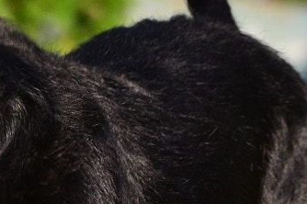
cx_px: 203
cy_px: 270
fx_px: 6435
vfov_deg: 1.8
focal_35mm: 755
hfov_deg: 2.7
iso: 450
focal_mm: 105
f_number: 5.6
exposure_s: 1/640
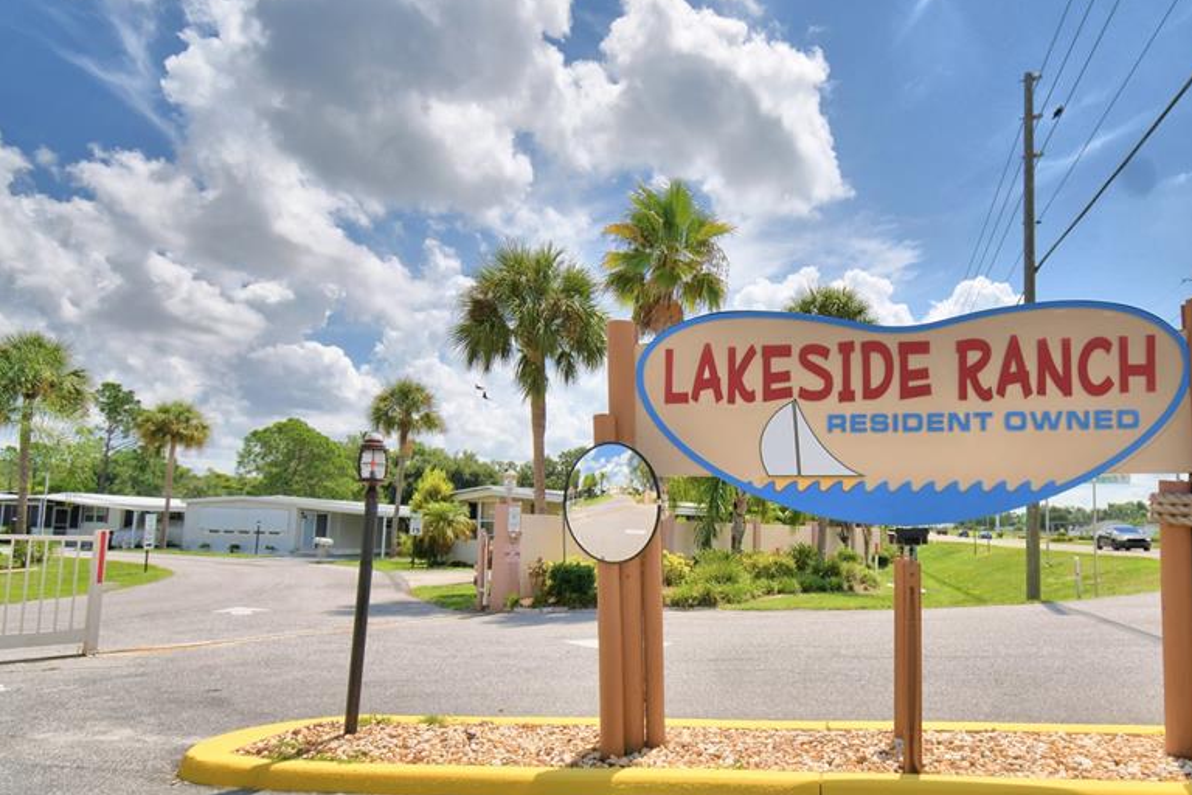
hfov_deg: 82.4
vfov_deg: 61.5
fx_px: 662
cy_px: 469
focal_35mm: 20
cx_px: 743
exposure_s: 1/2000
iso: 100
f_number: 4.5
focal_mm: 10
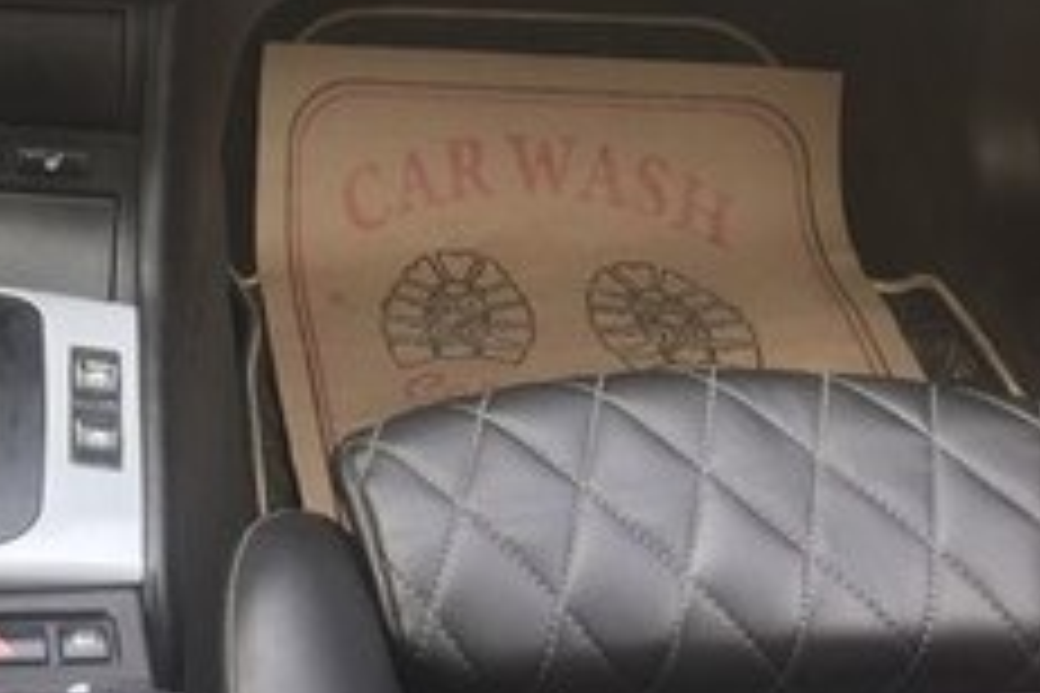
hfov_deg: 22.6
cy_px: -353
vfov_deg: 14.8
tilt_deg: -17.6
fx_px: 2484
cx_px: -32
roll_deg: +0.6
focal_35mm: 86
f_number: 2.2
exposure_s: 1/50
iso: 32
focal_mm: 4.15
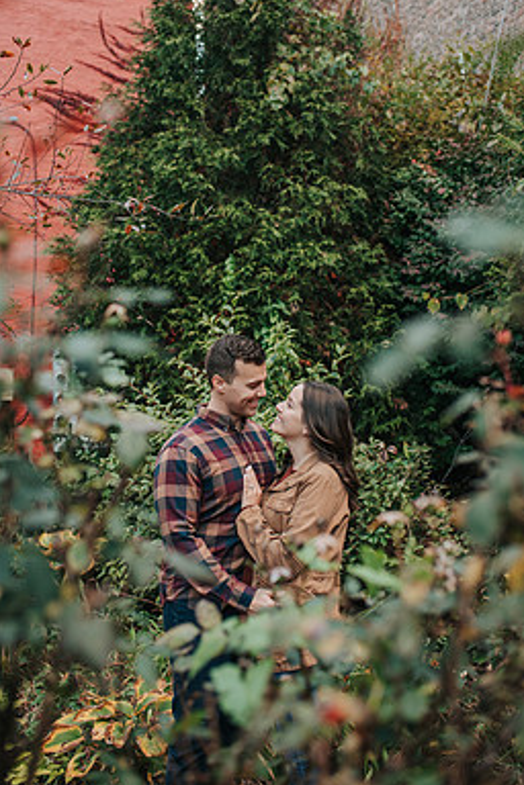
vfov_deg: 47.3
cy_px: 348
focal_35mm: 41
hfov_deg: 32.6
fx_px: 895
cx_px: 256
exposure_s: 1/500
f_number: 2.8
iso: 1000
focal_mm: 35
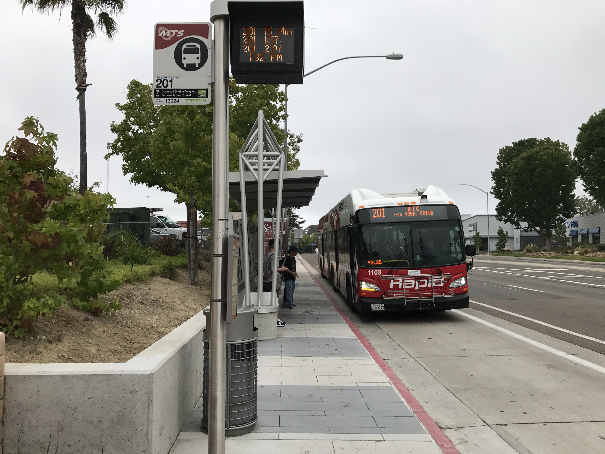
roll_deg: +0.3
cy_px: 227
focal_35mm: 28
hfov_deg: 63.4
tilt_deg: +3.6
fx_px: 489
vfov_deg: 49.7
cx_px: 302
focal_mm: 3.99
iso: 20
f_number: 1.8
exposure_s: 1/1953
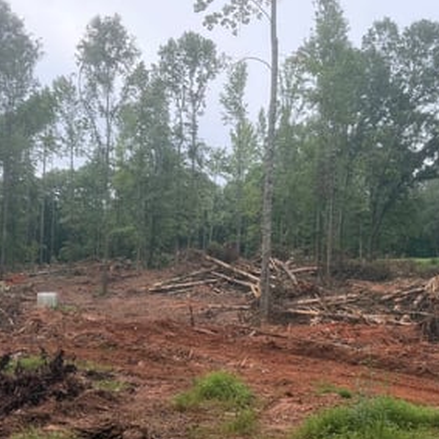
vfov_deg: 45.8
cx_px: 261
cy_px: 267
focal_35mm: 36
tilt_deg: +0.1
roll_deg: -3.6
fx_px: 517
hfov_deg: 45.8
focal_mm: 6.76
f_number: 1.78
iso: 100
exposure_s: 1/1091
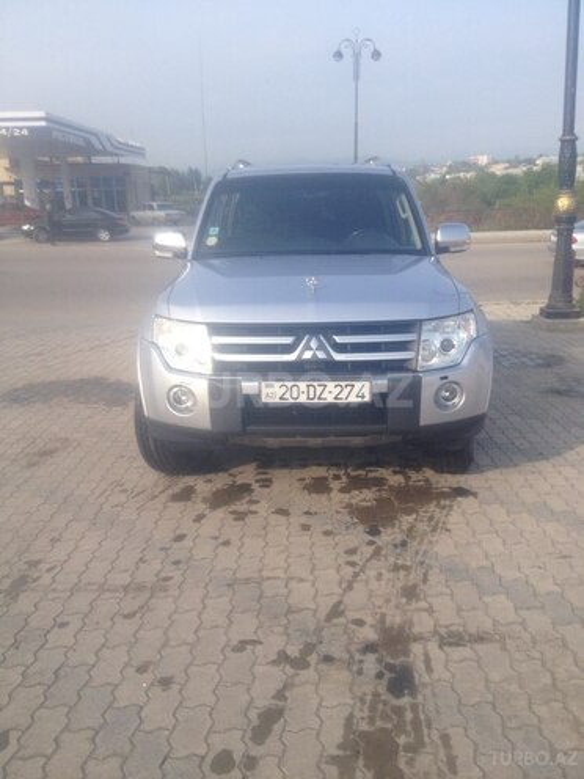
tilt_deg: -16.0
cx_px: 292
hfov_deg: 40.7
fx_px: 787
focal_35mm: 35
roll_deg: +2.1
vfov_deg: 52.6
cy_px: 390
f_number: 2.4
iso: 50
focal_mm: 4.28
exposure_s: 1/968
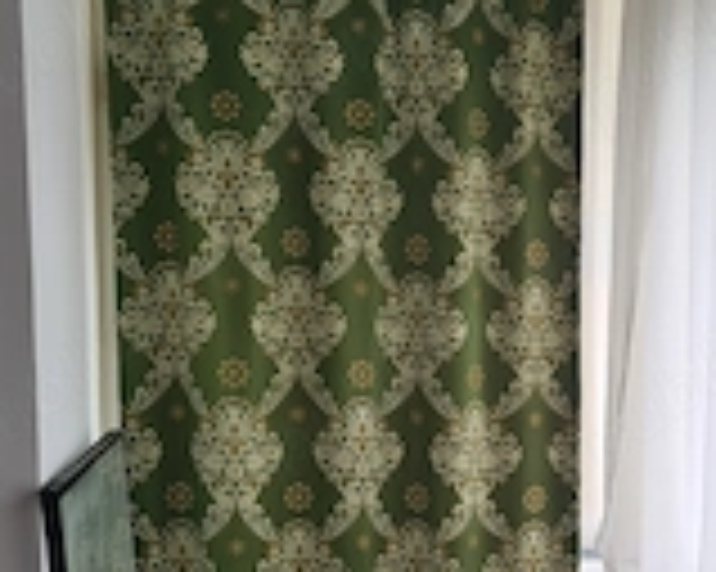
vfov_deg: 23.6
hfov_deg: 28.9
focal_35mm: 64
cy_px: 432
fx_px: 1355
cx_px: 572
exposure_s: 1/465
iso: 50
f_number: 1.8
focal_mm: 5.4
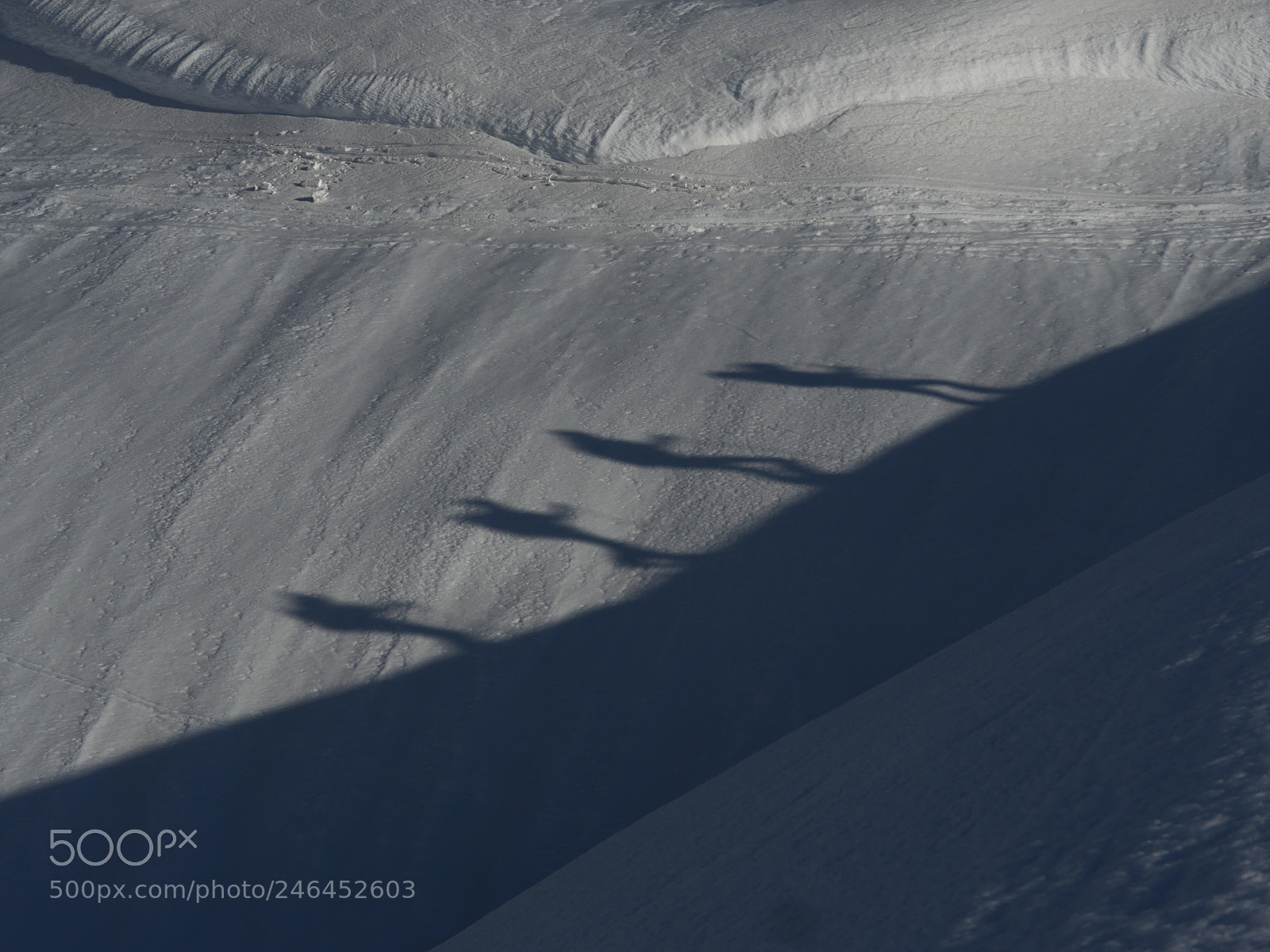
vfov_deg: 11.1
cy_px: 476
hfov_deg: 14.7
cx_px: 635
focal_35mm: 134
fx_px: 4916
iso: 200
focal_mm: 67
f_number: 8
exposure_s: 1/1300
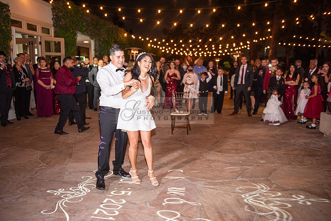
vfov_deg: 41.1
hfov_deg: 58.7
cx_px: 166
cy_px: 110
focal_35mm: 32
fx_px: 294
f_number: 2.8
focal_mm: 32
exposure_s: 1/125
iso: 1250
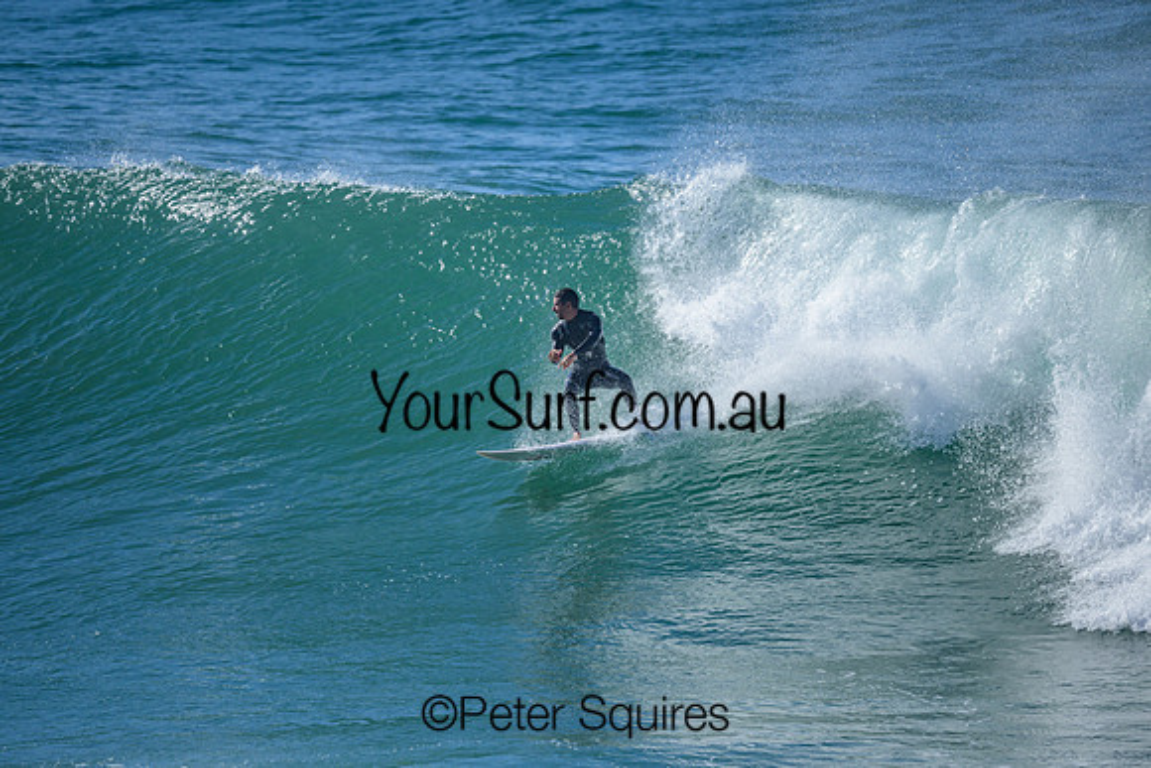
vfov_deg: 1.7
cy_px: 384
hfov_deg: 2.6
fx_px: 25583
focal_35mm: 800
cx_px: 576
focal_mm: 800
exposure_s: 1/2000
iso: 280
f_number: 6.3
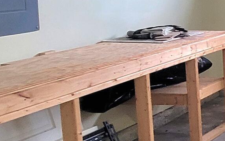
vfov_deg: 17.8
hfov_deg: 17.6
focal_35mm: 72
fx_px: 442
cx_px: 475
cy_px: 12
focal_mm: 2.2
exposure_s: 1/60.2
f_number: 2.2
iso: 320
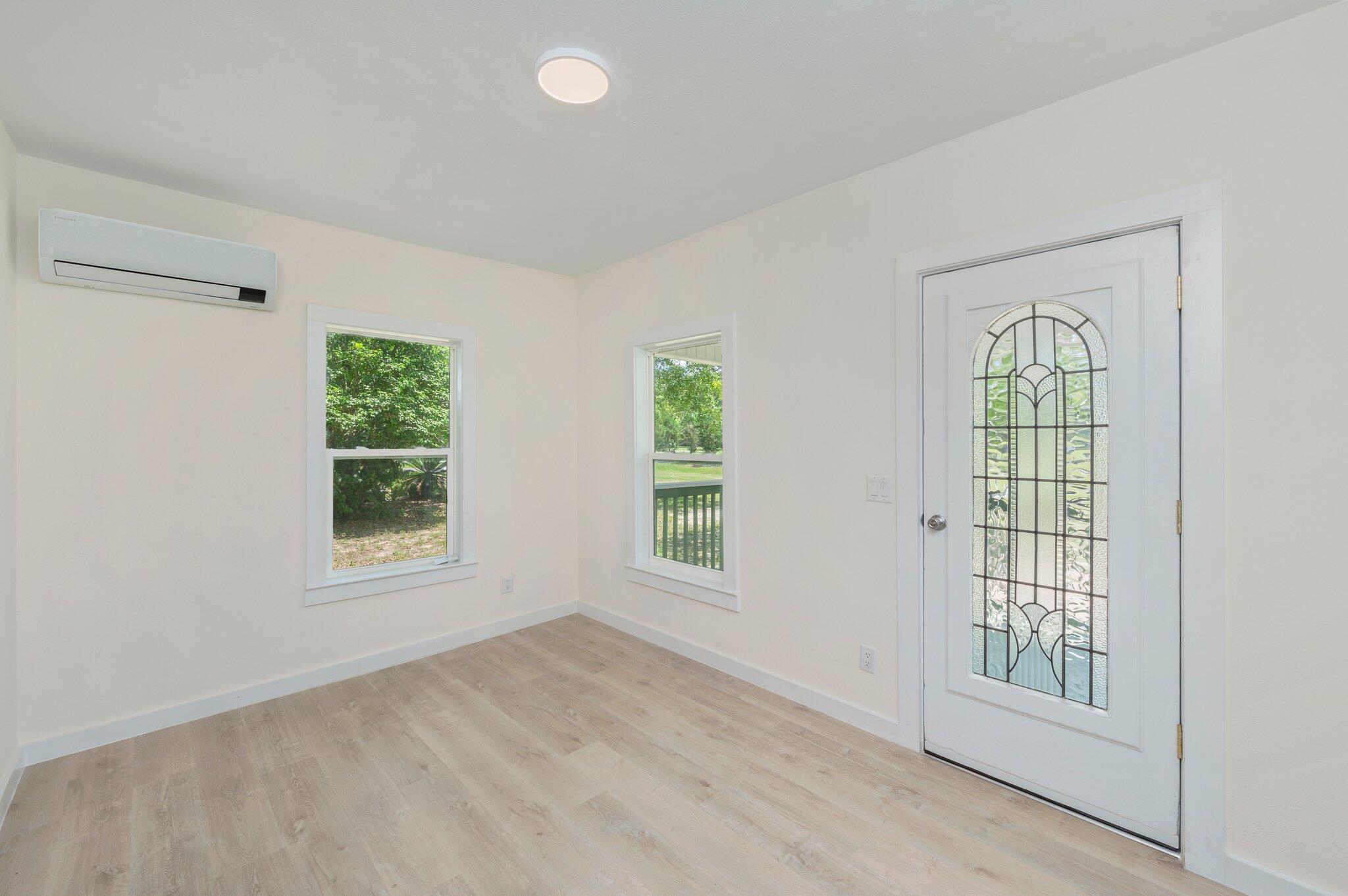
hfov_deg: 104.3
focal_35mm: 14
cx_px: 674
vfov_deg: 81.1
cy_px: 448
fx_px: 524
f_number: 9
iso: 160
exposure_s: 1/40
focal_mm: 14
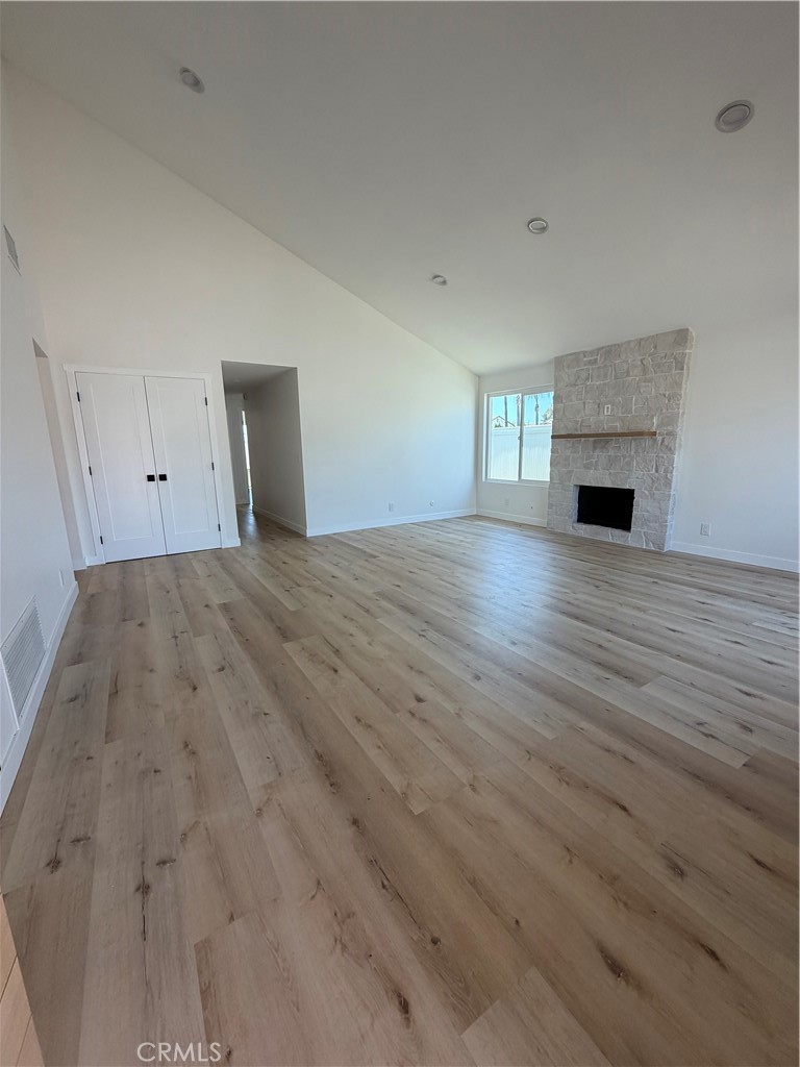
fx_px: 431
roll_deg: +0.8
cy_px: 534
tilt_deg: -11.5
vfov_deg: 102.1
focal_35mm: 14
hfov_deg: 85.7
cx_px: 400
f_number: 2.2
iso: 80
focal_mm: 2.22
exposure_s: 1/121
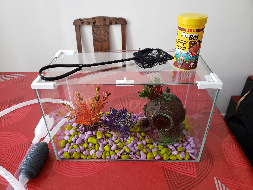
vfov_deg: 53.1
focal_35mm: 26
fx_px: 190
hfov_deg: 67.3
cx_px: 126
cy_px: 95
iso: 250
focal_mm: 4.3
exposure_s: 1/42
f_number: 1.5
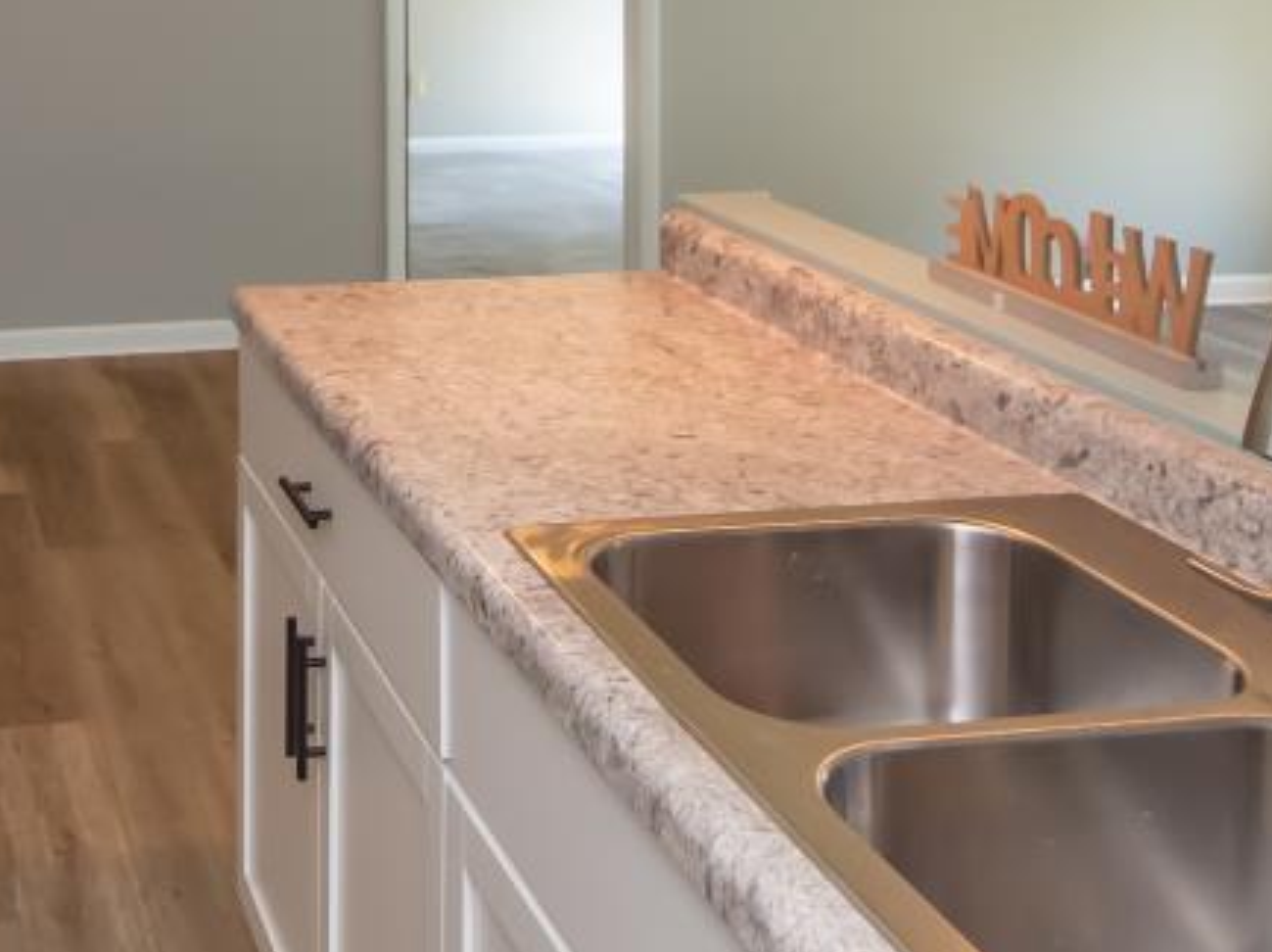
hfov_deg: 36.5
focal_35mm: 50
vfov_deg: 26.4
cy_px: -141
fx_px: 1836
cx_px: 203
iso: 500
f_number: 4
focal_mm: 10
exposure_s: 1/60
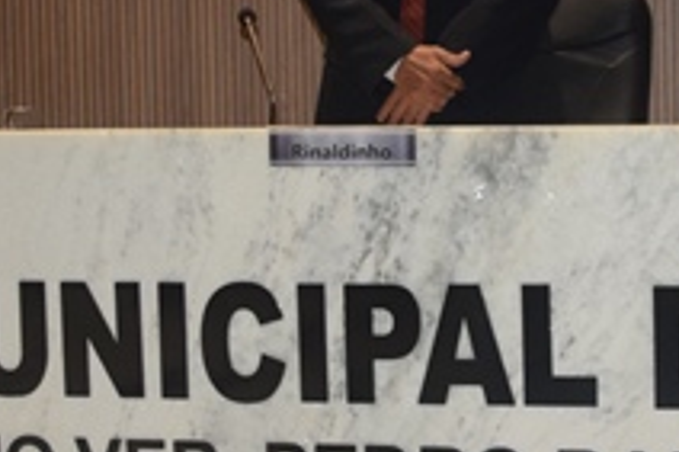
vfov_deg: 13.4
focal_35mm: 102
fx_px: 1922
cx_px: 522
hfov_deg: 19.9
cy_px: 168
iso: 800
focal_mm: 18
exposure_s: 1/60
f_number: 4
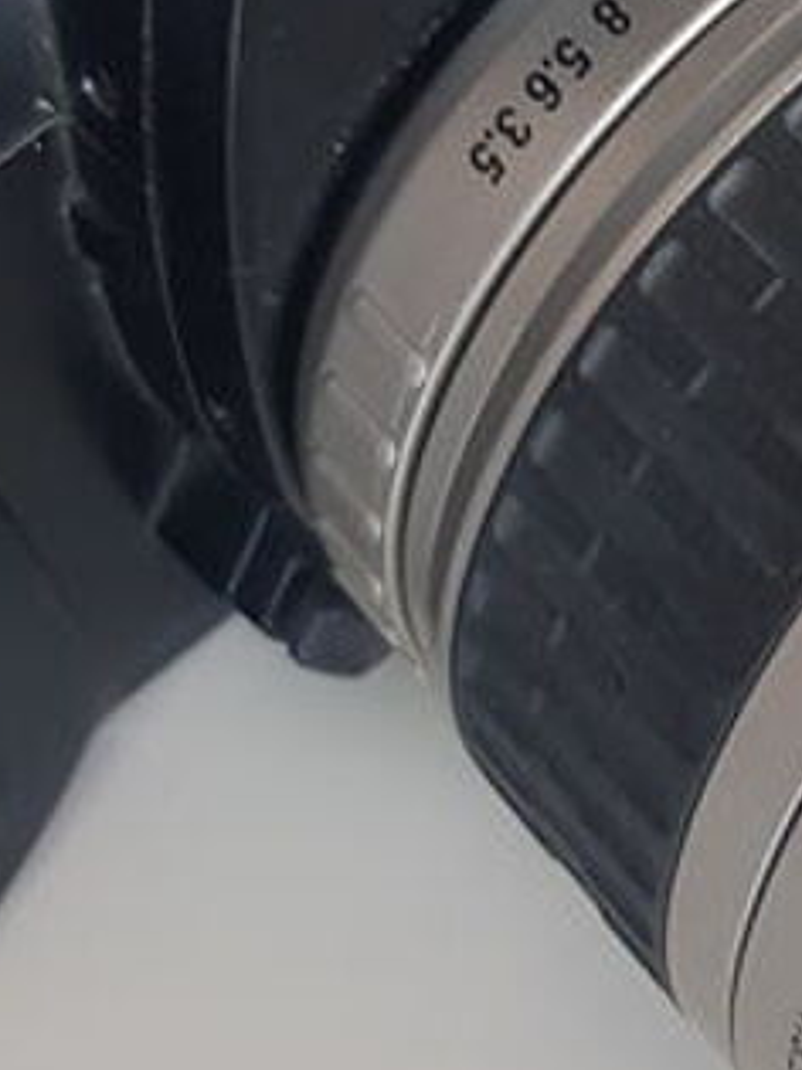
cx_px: 775
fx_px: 3400
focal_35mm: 110
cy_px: -175
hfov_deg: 13.3
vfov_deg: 17.2
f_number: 1.7
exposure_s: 1/50
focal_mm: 4.2
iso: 100
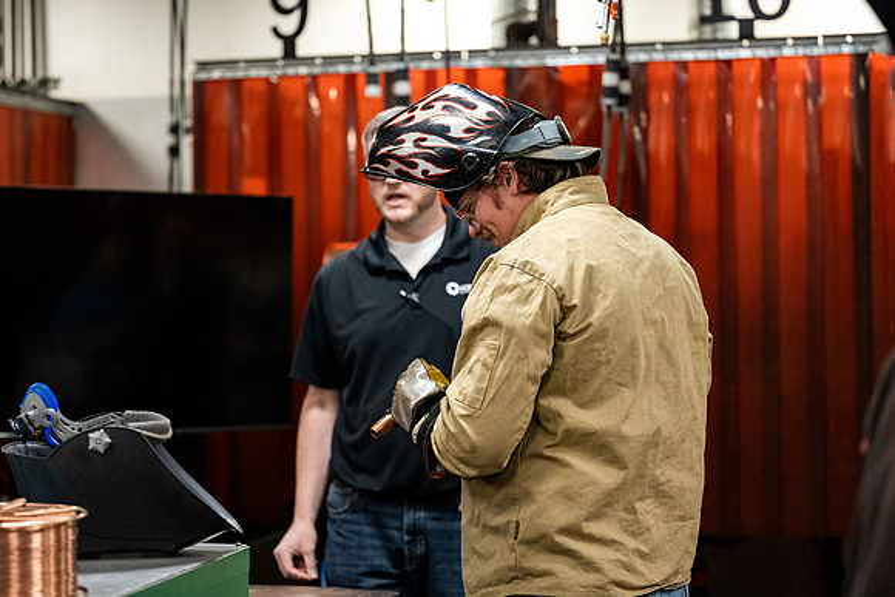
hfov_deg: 25.5
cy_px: 257
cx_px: 405
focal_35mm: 80
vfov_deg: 17.1
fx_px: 1980
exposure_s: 1/640
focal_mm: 70
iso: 4000
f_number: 2.8
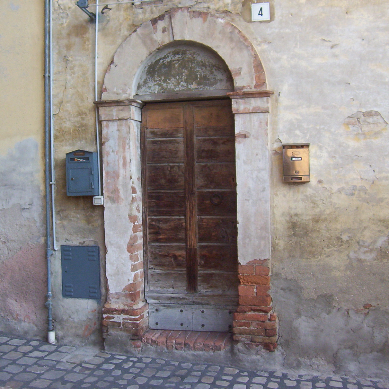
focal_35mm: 43
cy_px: 180
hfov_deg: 39.2
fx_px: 547
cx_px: 193
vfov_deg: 39.1
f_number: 2.76
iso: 100
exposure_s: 1/546
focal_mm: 5.54
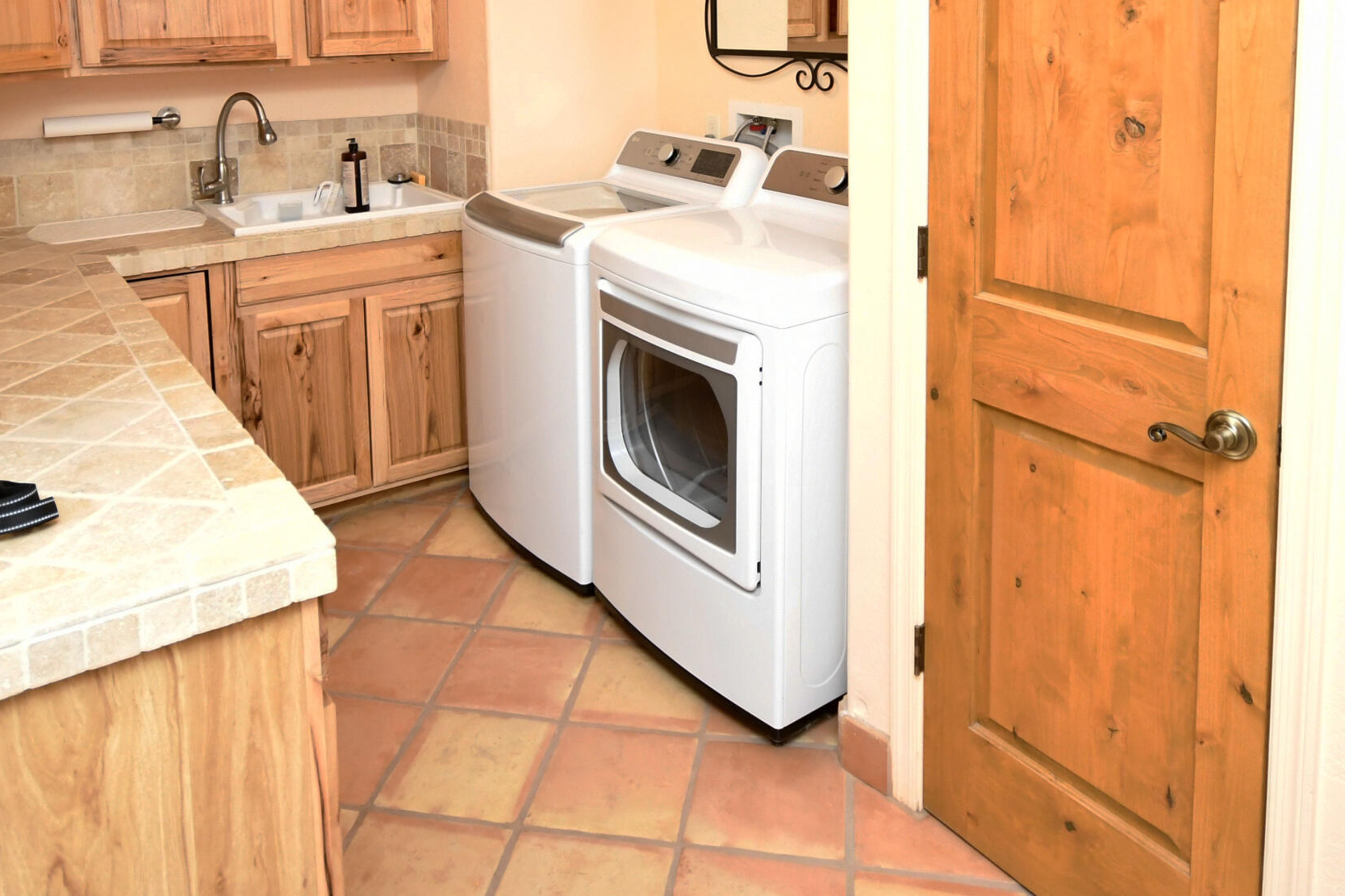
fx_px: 1009
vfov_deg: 44.1
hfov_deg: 67.3
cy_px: 105
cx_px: 638
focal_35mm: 27
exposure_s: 1/125
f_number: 4
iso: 1600
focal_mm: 10
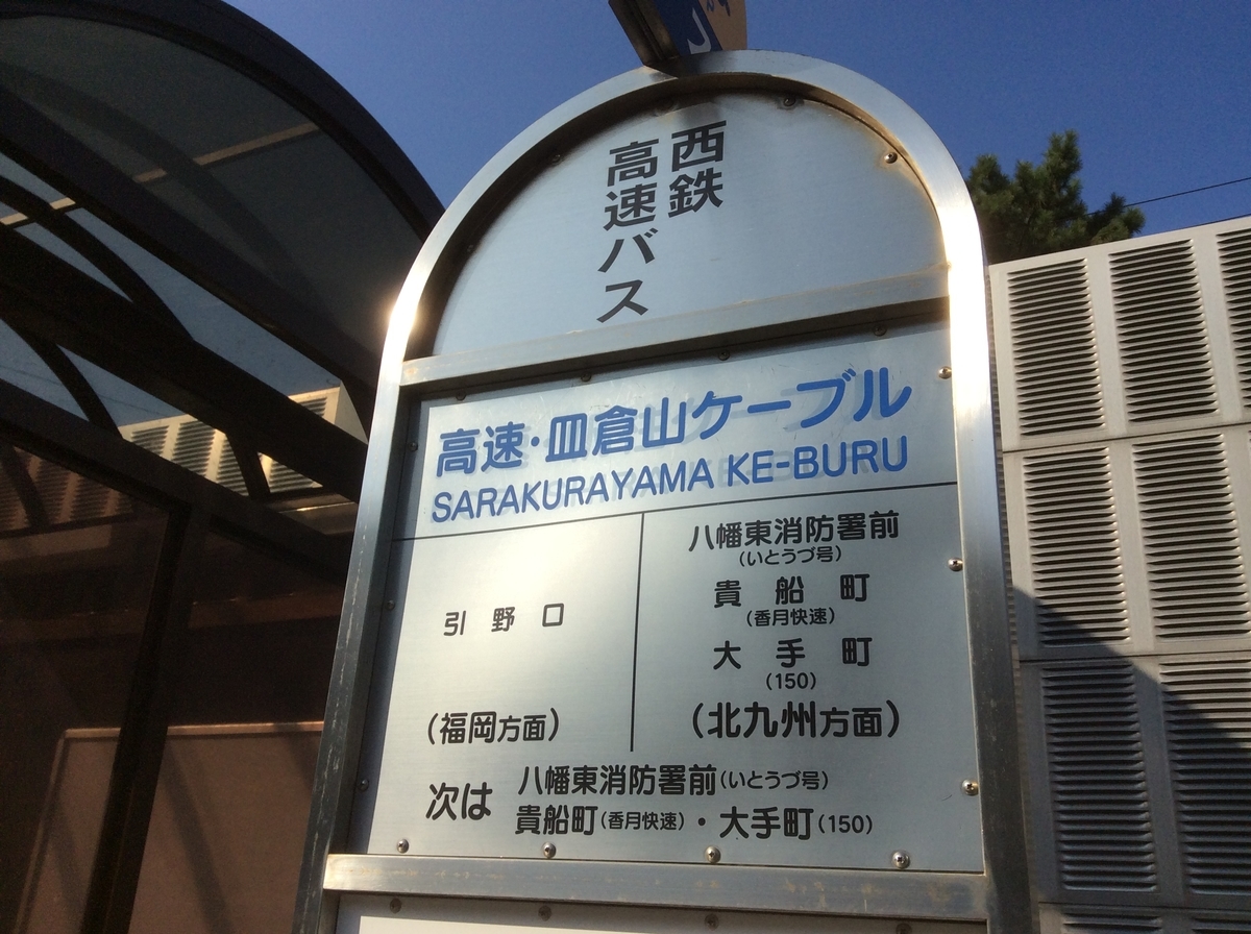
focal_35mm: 32
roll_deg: -4.0
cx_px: 626
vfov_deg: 44.0
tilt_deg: +21.9
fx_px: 1155
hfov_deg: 56.9
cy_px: 467
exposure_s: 1/2288
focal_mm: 3.3
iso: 32
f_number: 2.4
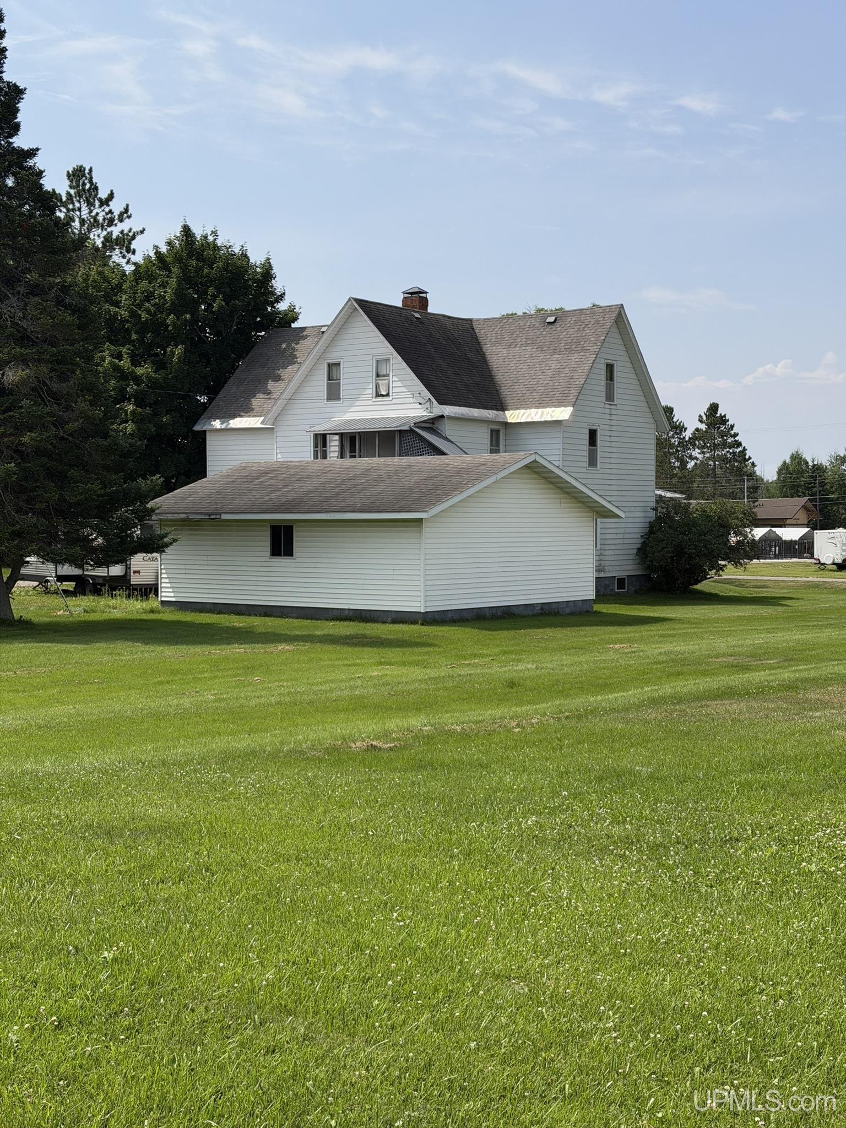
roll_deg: +0.0
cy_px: 564
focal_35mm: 48
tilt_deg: -1.2
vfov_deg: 39.7
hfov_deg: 30.3
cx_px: 423
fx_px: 1564
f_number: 1.78
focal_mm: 6.76
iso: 64
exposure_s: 1/6024
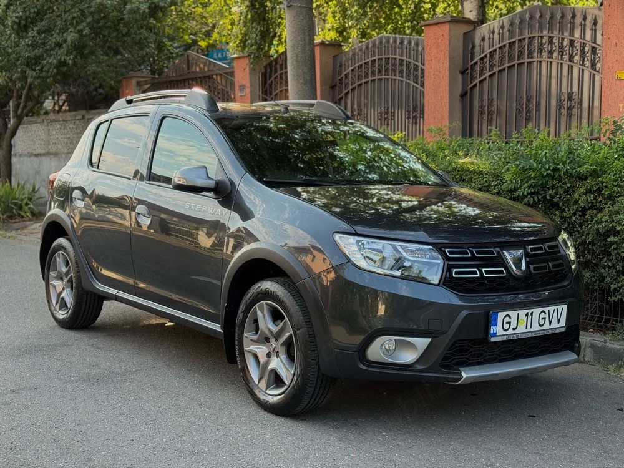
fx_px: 865
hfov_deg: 39.7
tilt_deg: -4.9
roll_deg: +0.0
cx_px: 312
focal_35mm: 48
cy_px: 234
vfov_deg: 30.3
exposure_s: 1/333
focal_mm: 6.76
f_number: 1.78
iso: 64
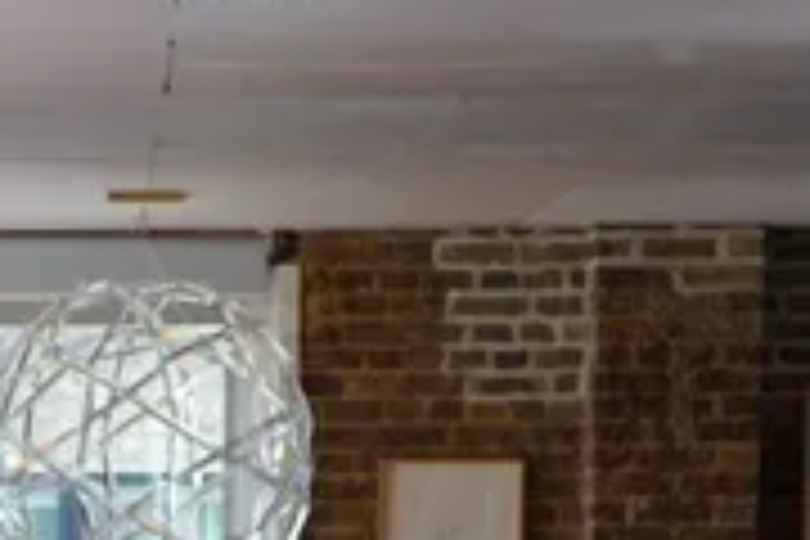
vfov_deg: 6.4
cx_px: -477
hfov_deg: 9.3
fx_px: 4794
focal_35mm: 213
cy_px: 803
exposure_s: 1/200
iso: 1000
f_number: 5.6
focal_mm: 46.9
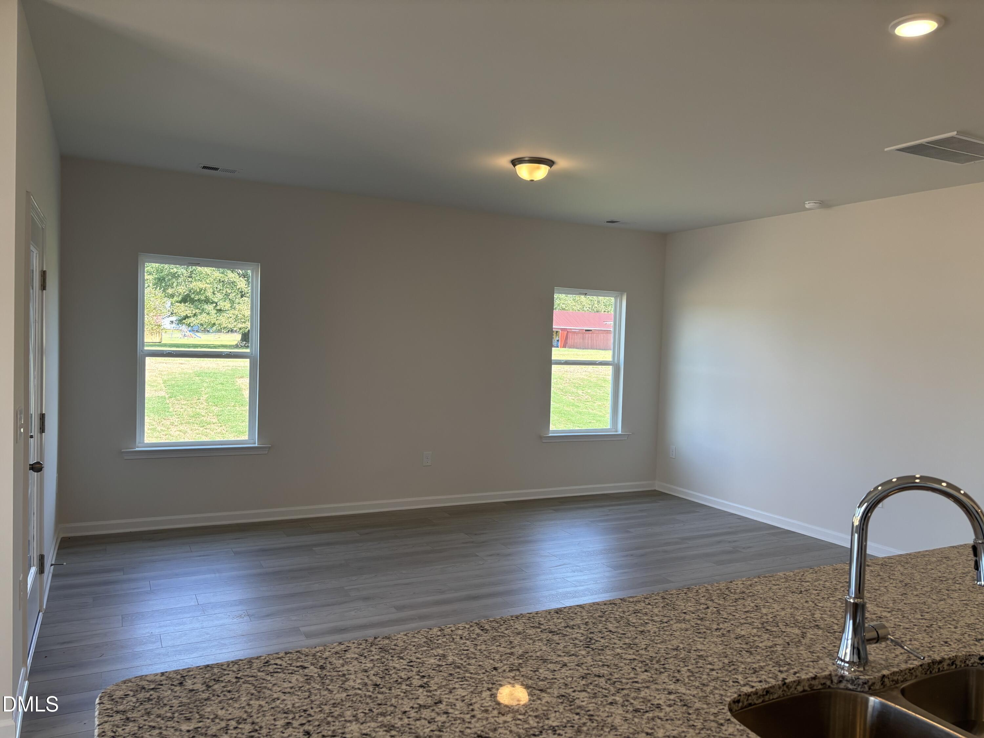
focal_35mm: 26
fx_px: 739
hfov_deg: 67.3
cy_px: 369
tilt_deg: -3.0
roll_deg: -2.3
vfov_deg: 53.1
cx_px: 492
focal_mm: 5.96
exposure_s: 1/167
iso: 64
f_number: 1.6
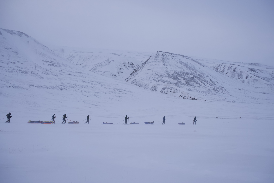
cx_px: 137
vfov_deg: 27.0
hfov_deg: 39.6
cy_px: 92
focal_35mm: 50
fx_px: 381
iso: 500
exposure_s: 1/800
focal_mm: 50
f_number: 3.2
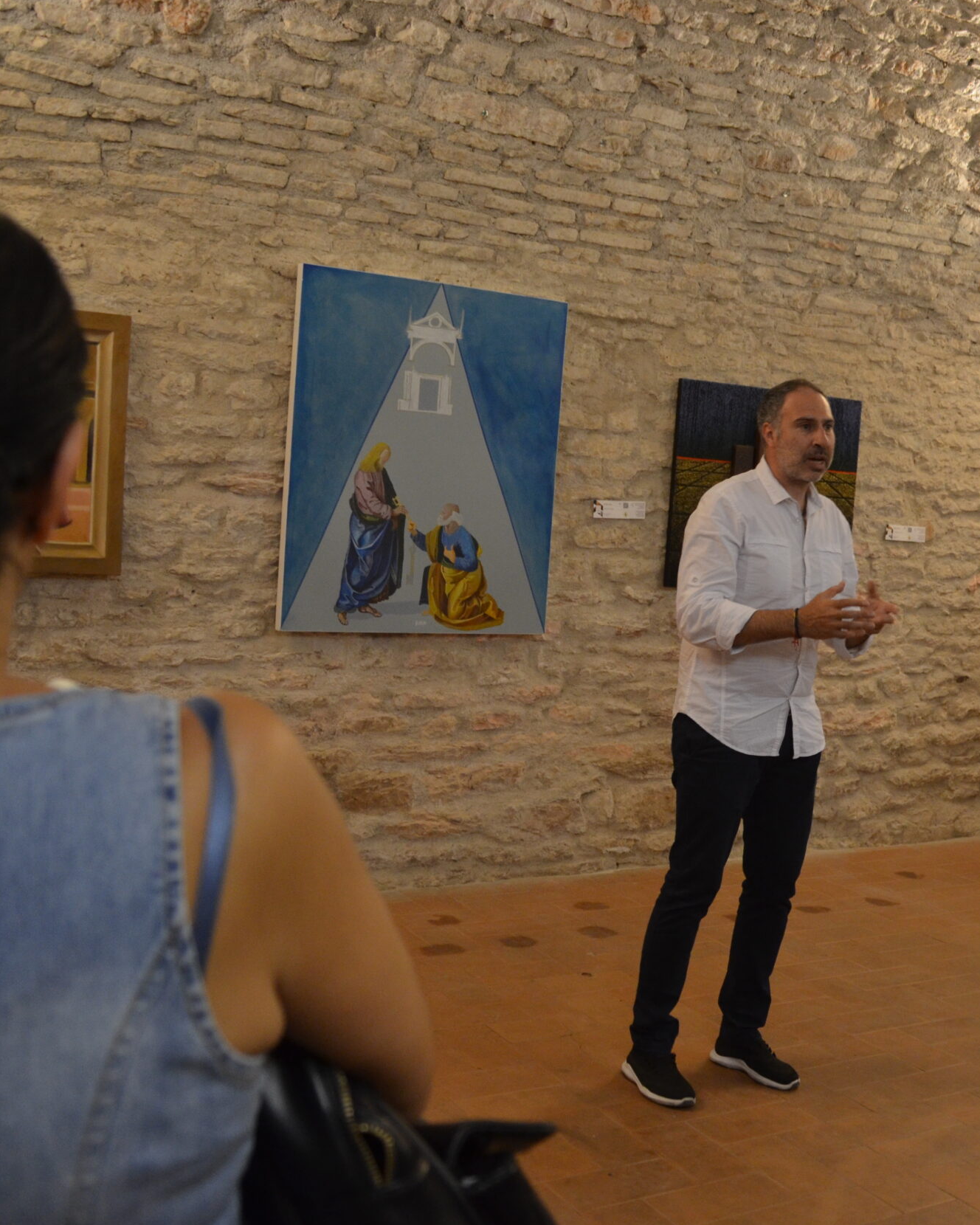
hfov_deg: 37.6
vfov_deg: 46.8
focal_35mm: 39
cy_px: 613
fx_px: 1414
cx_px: 683
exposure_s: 1/50
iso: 800
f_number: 3.5
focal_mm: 18
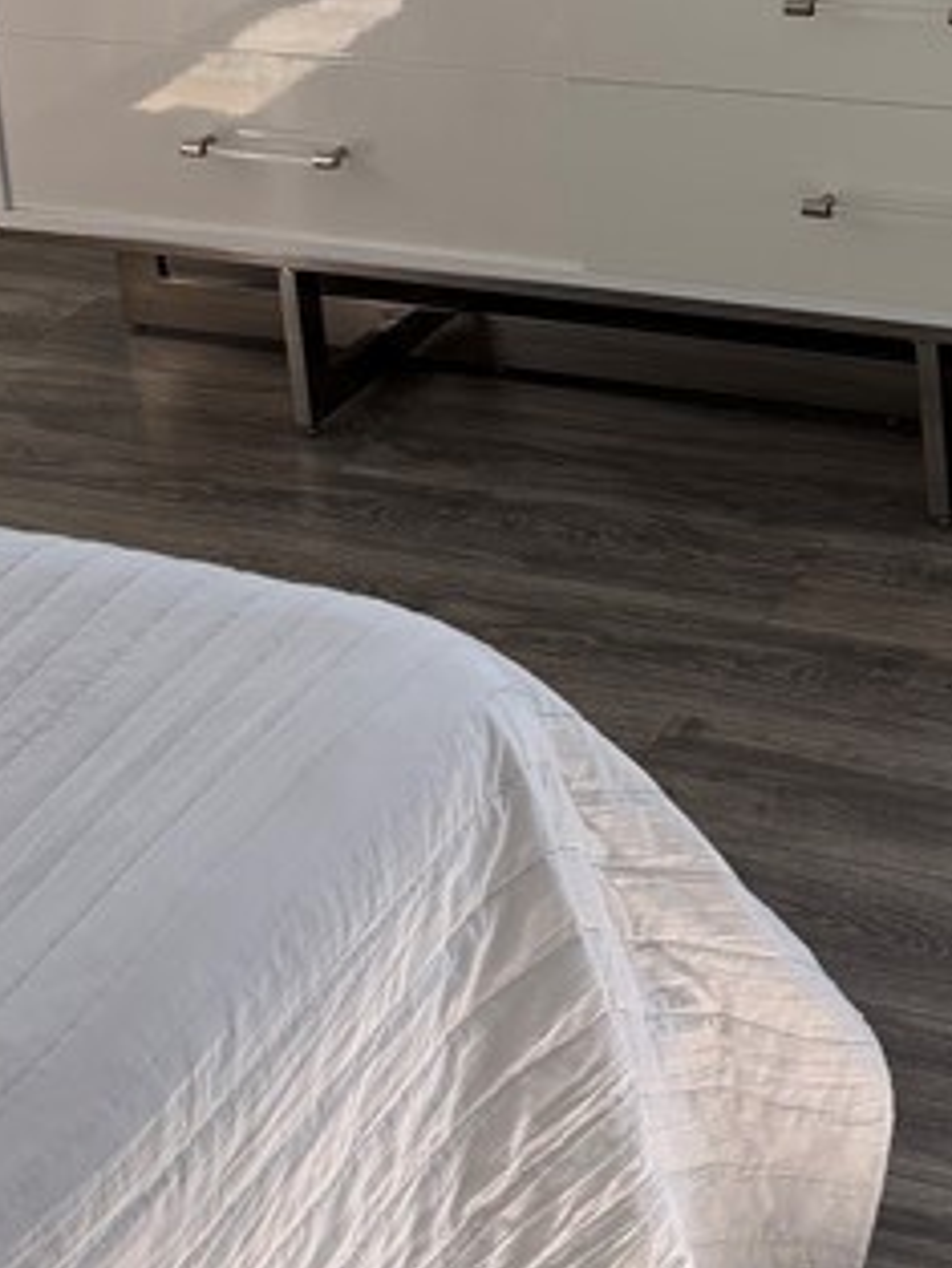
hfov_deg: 17.3
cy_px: -401
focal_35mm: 85
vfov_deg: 20.8
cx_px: 660
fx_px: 3115
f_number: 1.6
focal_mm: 5.96
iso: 50
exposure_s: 1/120
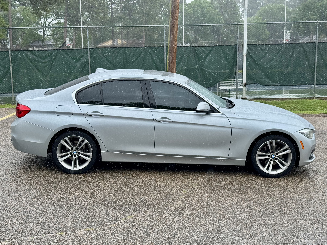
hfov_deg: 39.7
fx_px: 453
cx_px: 164
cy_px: 122
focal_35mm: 48
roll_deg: +1.2
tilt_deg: -7.7
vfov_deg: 30.3
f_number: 1.78
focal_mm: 6.76
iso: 64
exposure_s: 1/1287
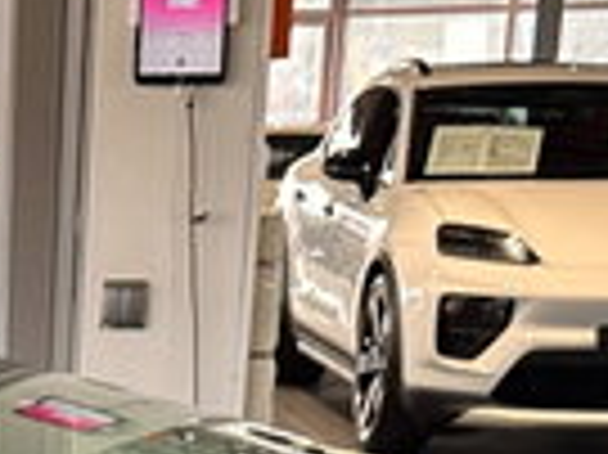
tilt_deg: -21.4
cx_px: -216
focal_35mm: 137
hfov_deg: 13.8
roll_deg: -0.2
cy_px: 1079
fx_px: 2404
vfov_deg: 9.6
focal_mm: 6.86
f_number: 1.78
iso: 125
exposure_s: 1/100
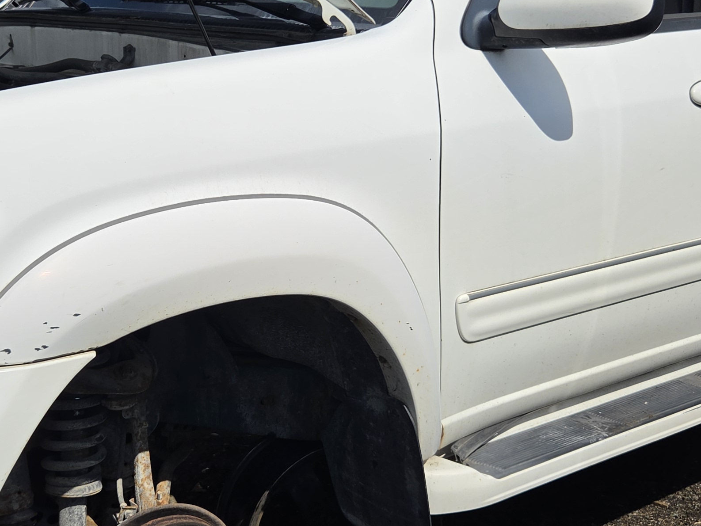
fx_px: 1175
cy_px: 247
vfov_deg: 25.2
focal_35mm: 58
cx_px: 272
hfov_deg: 33.1
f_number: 1.8
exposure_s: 1/7887
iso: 64
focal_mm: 5.4
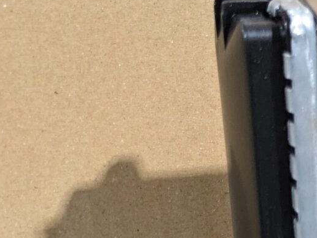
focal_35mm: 124
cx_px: 683
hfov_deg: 13.2
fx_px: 1136
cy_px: 268
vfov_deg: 11.8
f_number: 1.89
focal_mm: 5.43
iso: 487
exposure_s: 1/25
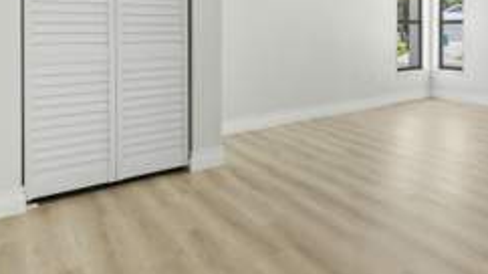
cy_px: 31
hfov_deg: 54.9
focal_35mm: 29
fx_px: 375
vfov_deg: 37.7
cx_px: 462
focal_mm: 14
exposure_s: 1/10
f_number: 9
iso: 250
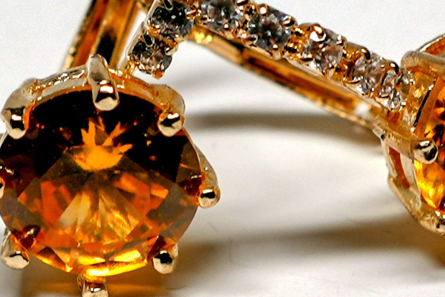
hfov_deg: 29.6
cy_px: 128
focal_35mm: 68
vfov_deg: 20.0
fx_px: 841
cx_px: 242
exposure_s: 1/160
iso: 125
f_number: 5.6
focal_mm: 35
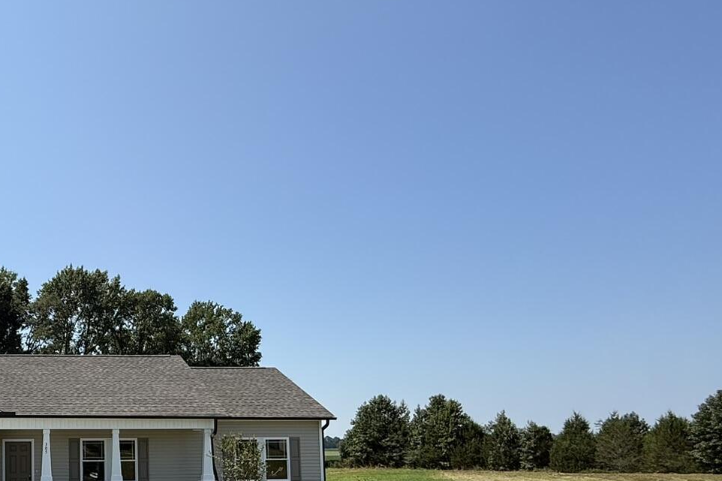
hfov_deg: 52.0
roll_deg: +0.2
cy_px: 398
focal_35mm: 31
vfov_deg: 40.3
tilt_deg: +5.5
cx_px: 53
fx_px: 622
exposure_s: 1/2237
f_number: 2.2
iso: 50
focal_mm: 2.22
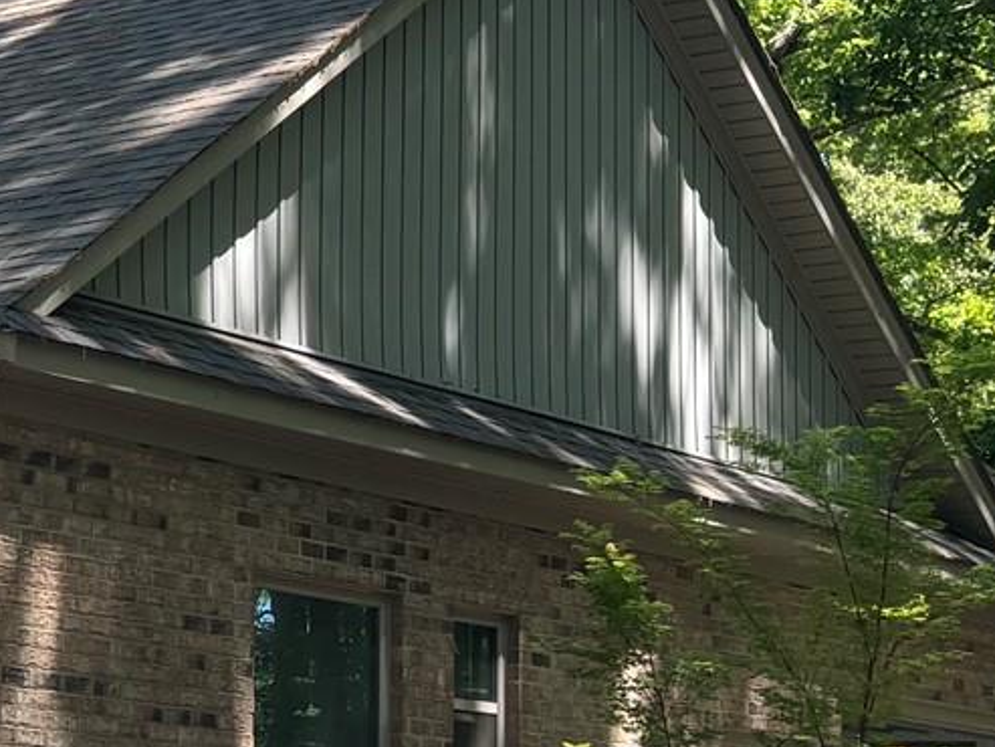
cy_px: 507
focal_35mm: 108
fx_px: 3105
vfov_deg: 13.7
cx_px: -686
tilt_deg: +7.2
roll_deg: -2.6
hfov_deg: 16.0
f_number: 1.6
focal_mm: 5.96
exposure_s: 1/574
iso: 50
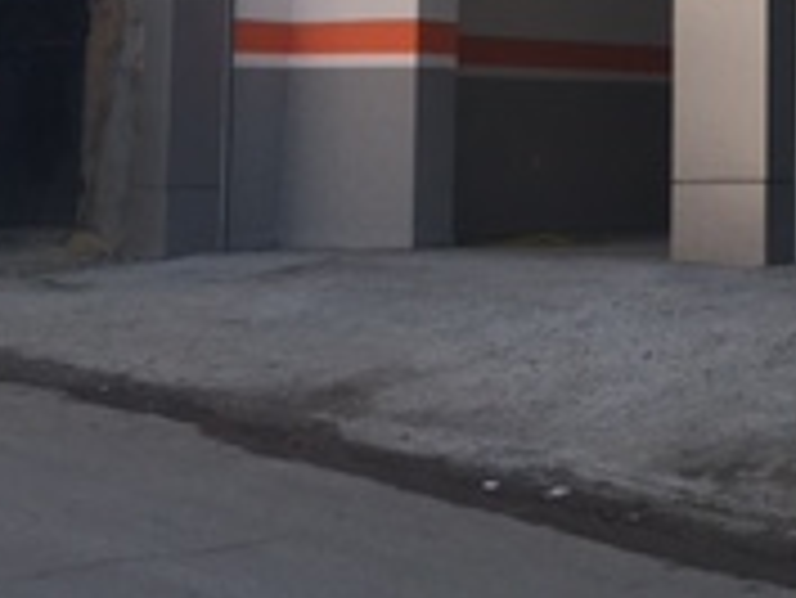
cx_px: 1151
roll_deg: +1.1
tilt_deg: +6.1
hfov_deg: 17.1
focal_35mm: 105
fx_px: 2416
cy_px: -67
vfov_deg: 13.8
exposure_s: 1/855
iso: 25
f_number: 2.2
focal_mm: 4.15
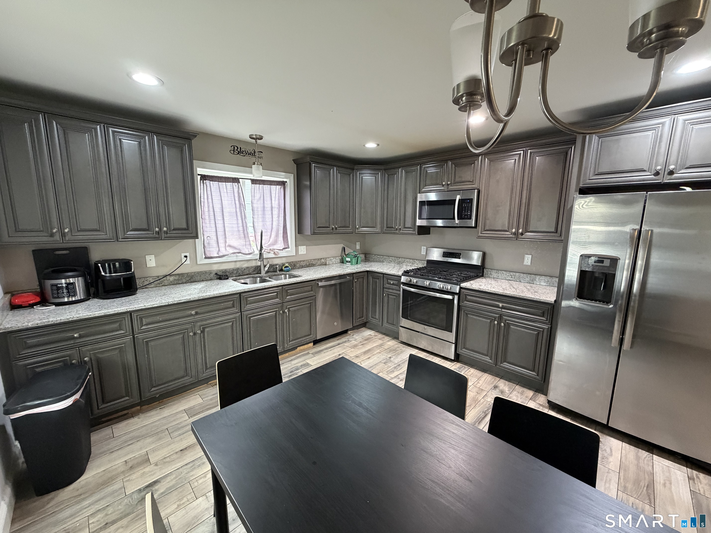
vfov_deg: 85.7
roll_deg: -0.1
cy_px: 266
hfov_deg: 102.1
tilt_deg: -8.5
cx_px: 356
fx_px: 288
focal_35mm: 14
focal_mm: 2.22
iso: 500
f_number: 2.2
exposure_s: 1/60
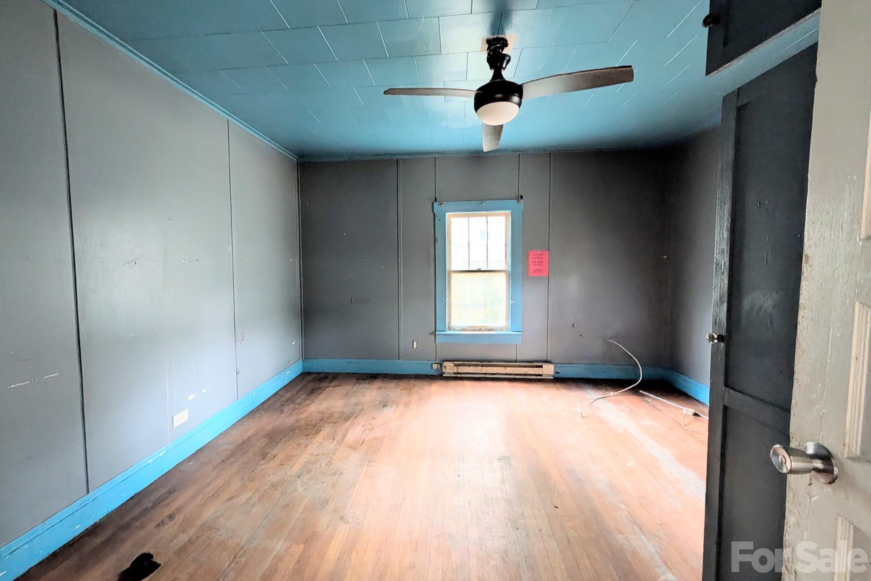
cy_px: 287
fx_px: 315
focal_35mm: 13
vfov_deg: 85.4
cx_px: 419
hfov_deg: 108.3
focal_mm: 2.02
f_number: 1.7
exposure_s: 1/23.8
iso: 84
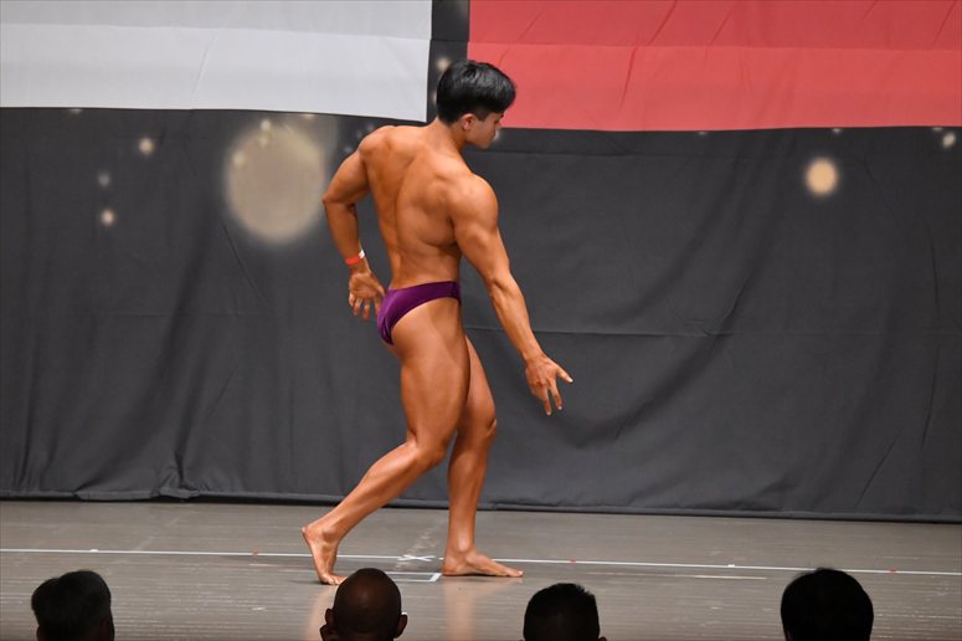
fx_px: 5796
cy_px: 320
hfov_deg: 9.5
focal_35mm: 217
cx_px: 481
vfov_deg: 6.3
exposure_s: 1/400
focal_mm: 145
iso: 6400
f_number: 5.6
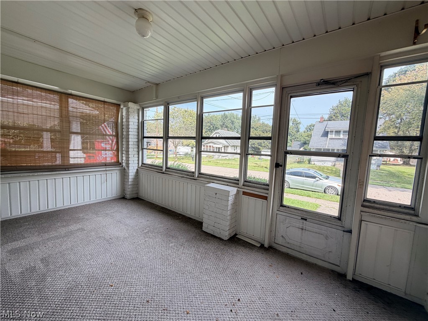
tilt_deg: -6.1
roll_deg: -1.8
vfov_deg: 85.7
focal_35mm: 14
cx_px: 214
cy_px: 160
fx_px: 173
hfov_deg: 102.1
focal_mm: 2.22
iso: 64
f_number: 2.2
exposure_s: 1/121
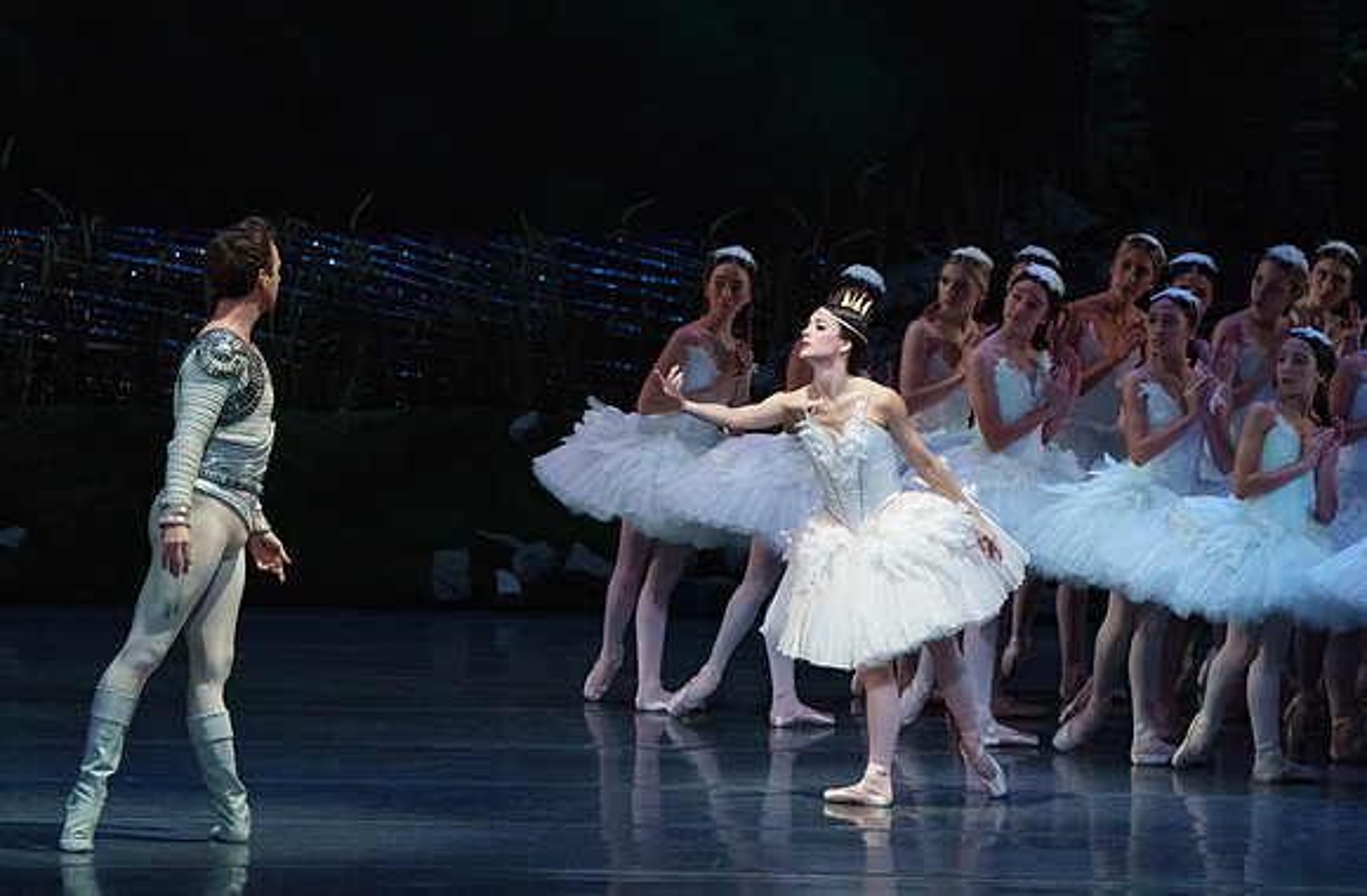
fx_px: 12292
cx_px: 607
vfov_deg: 4.2
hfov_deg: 6.4
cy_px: 415
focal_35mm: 325
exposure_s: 1/250
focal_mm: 291
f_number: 5.6
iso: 8000
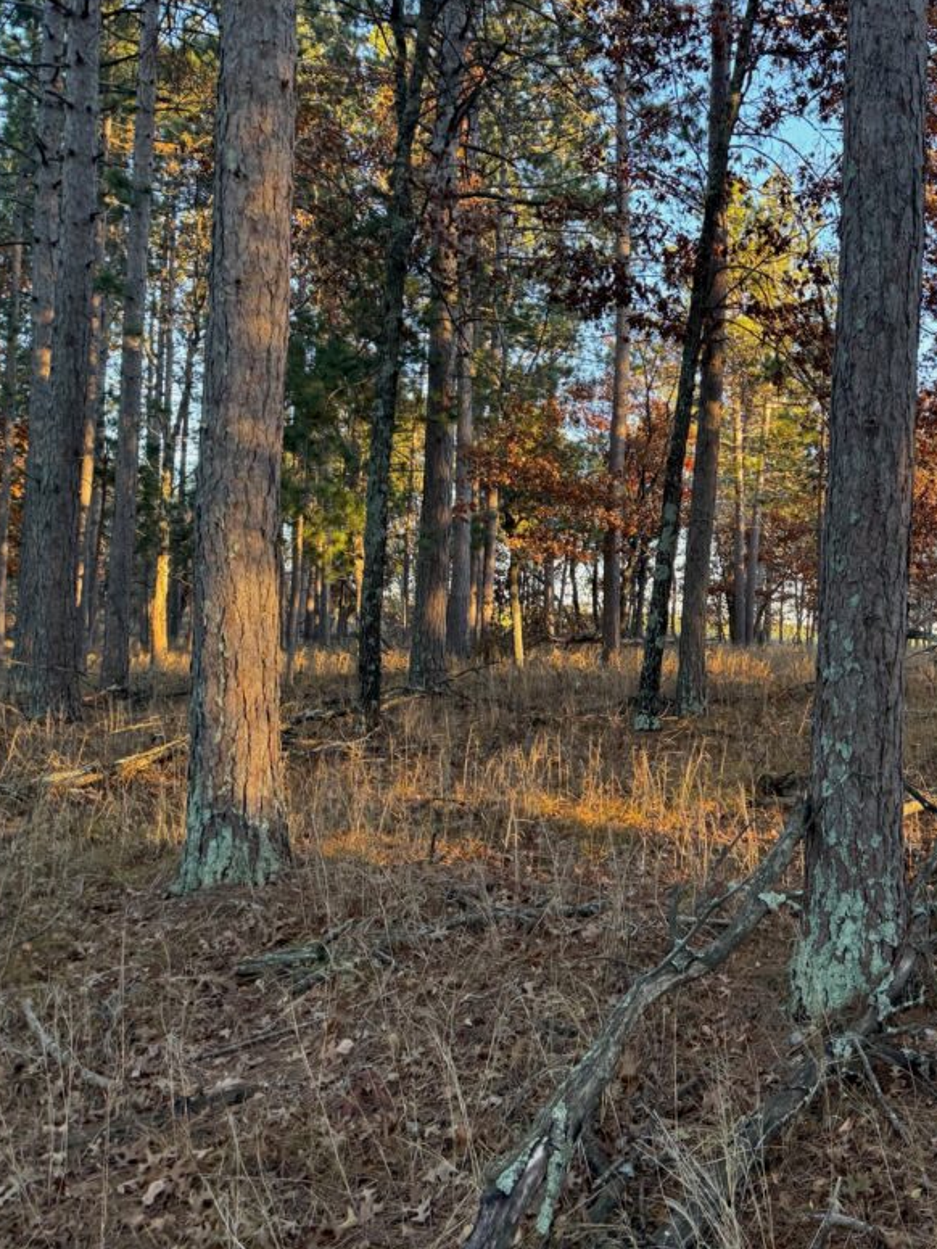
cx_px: 814
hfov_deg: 40.2
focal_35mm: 33
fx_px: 1191
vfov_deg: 55.3
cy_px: 607
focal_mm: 6.76
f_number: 1.78
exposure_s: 1/121
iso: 100
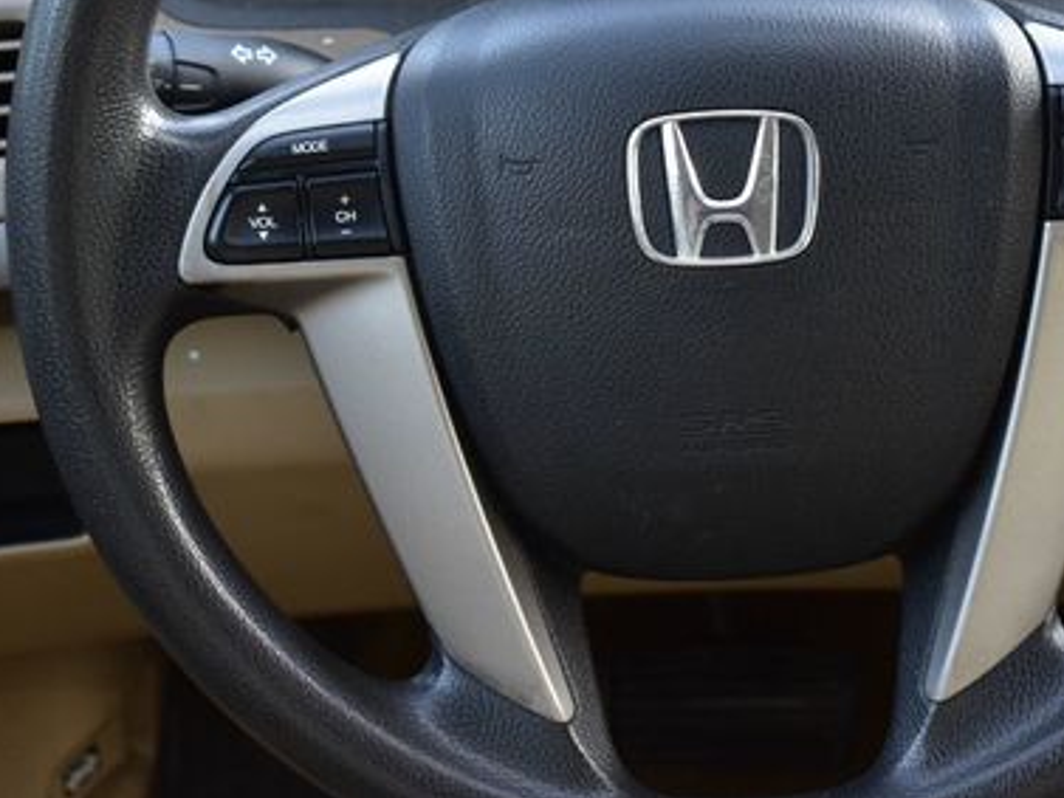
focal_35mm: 88
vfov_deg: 16.7
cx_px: 748
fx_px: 2706
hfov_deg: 22.1
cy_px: 214
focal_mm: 36
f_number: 6.3
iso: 400
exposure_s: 1/15
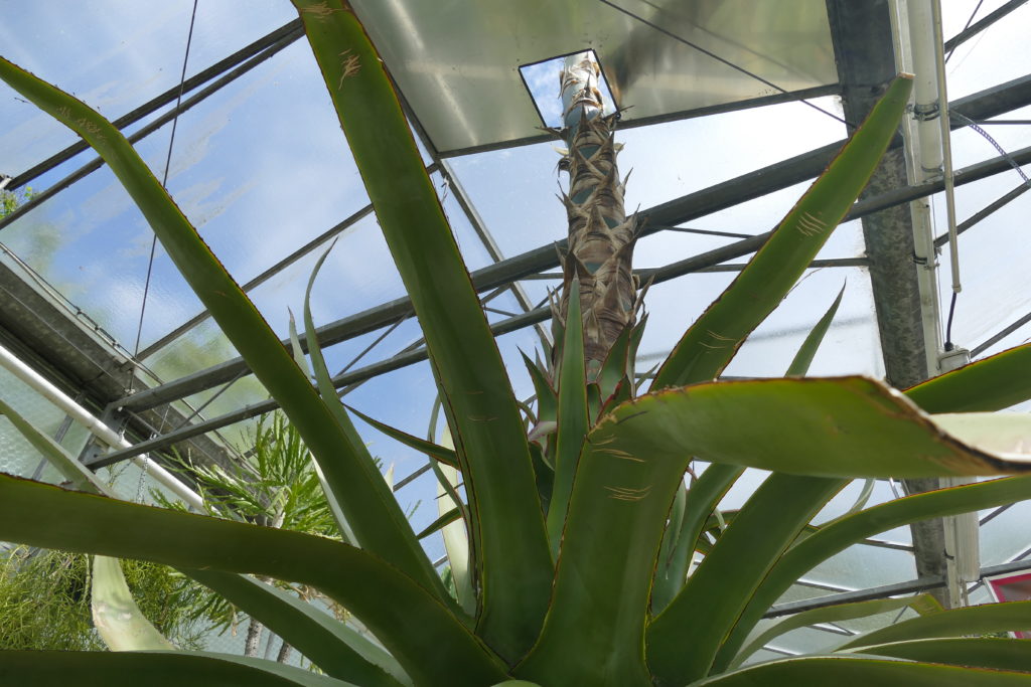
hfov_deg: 71.5
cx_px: 516
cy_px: 344
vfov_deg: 51.3
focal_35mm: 25
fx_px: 716
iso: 125
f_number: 4
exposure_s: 1/800
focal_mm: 9.12
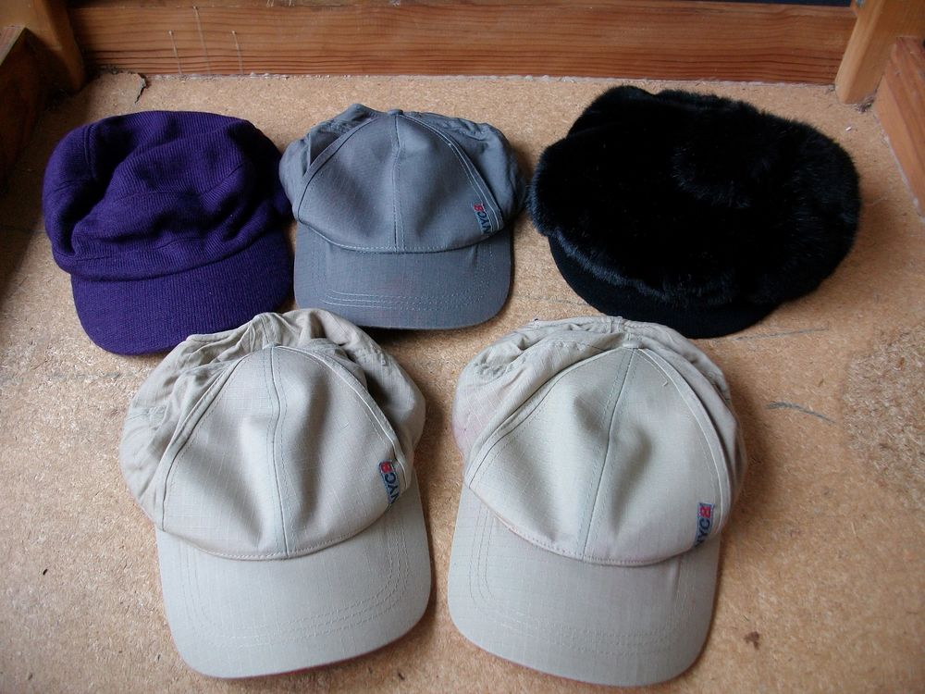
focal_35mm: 32
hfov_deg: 56.8
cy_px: 347
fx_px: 855
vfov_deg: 44.2
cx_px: 462
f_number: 2.9
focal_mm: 5.7
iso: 123
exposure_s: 1/40
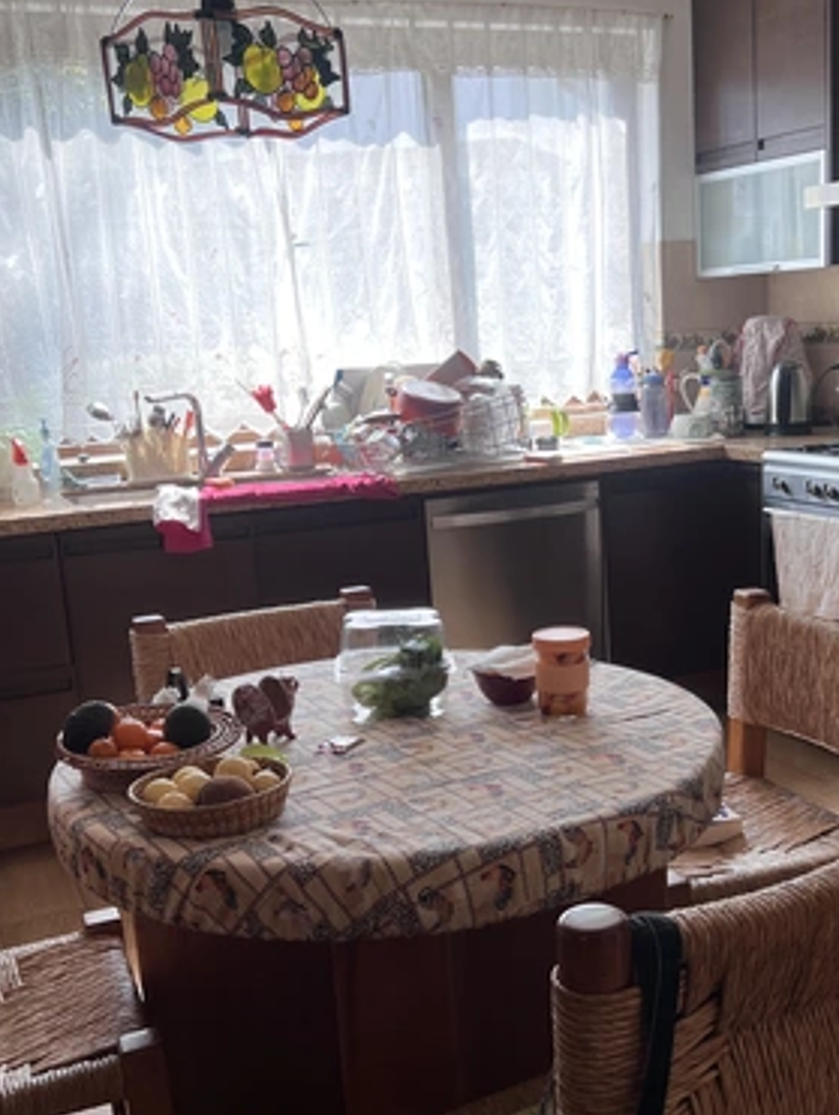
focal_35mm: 42
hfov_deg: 34.1
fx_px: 1355
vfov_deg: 44.6
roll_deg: +3.1
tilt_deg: -14.3
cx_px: 556
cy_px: 634
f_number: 1.5
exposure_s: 1/147
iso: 32
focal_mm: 5.7
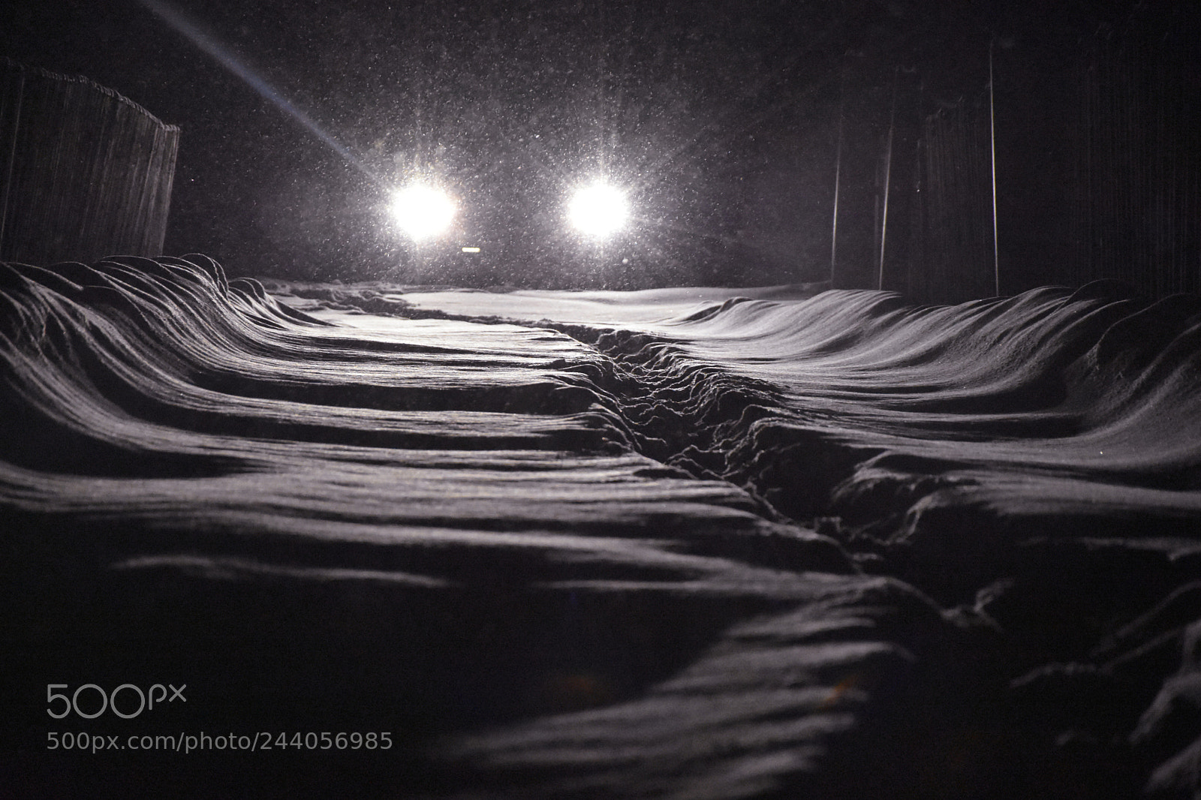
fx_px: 5253
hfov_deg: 13.0
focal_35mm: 158
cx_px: 600
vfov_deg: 8.7
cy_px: 400
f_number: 5.6
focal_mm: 105
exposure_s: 1/250
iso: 9000
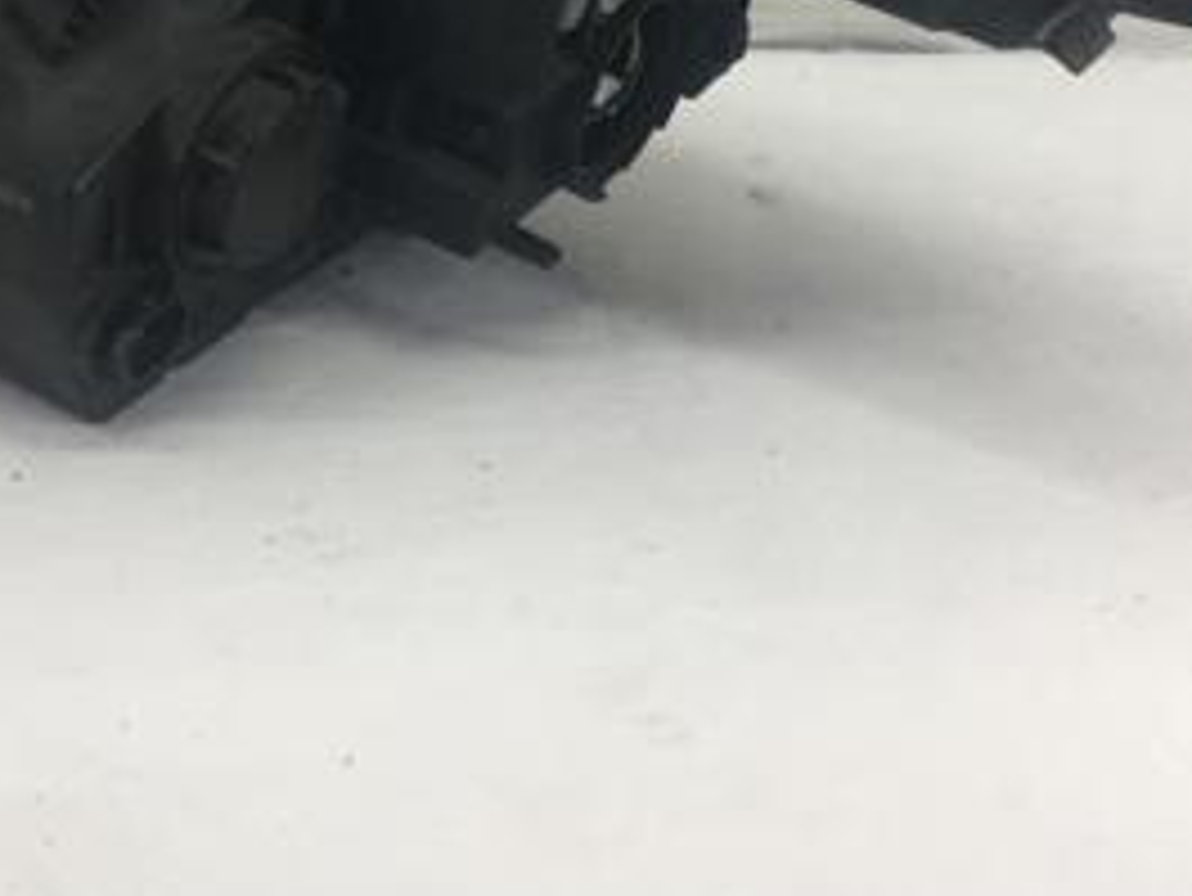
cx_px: 396
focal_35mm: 70
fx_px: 2412
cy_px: -126
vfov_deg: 20.0
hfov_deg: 27.6
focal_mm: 4.15
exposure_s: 1/100
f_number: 2.2
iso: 40
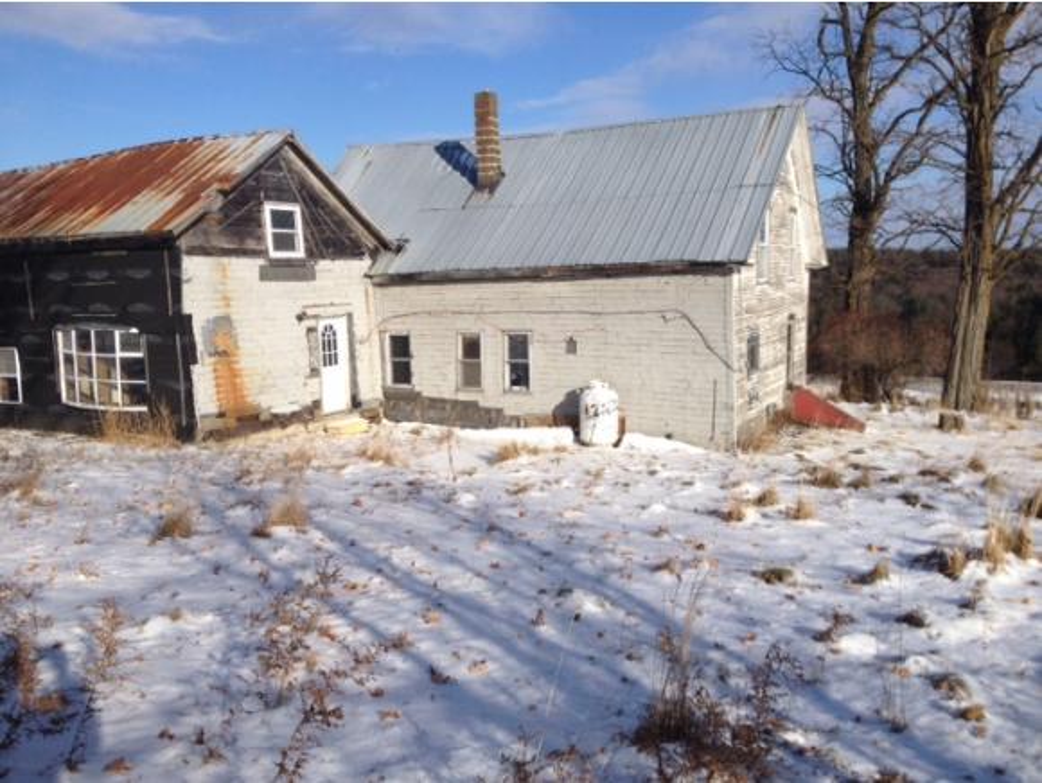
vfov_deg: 40.8
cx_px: 521
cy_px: 392
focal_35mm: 35
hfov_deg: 52.6
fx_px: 1054
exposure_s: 1/2762
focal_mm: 4.28
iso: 50
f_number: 2.4
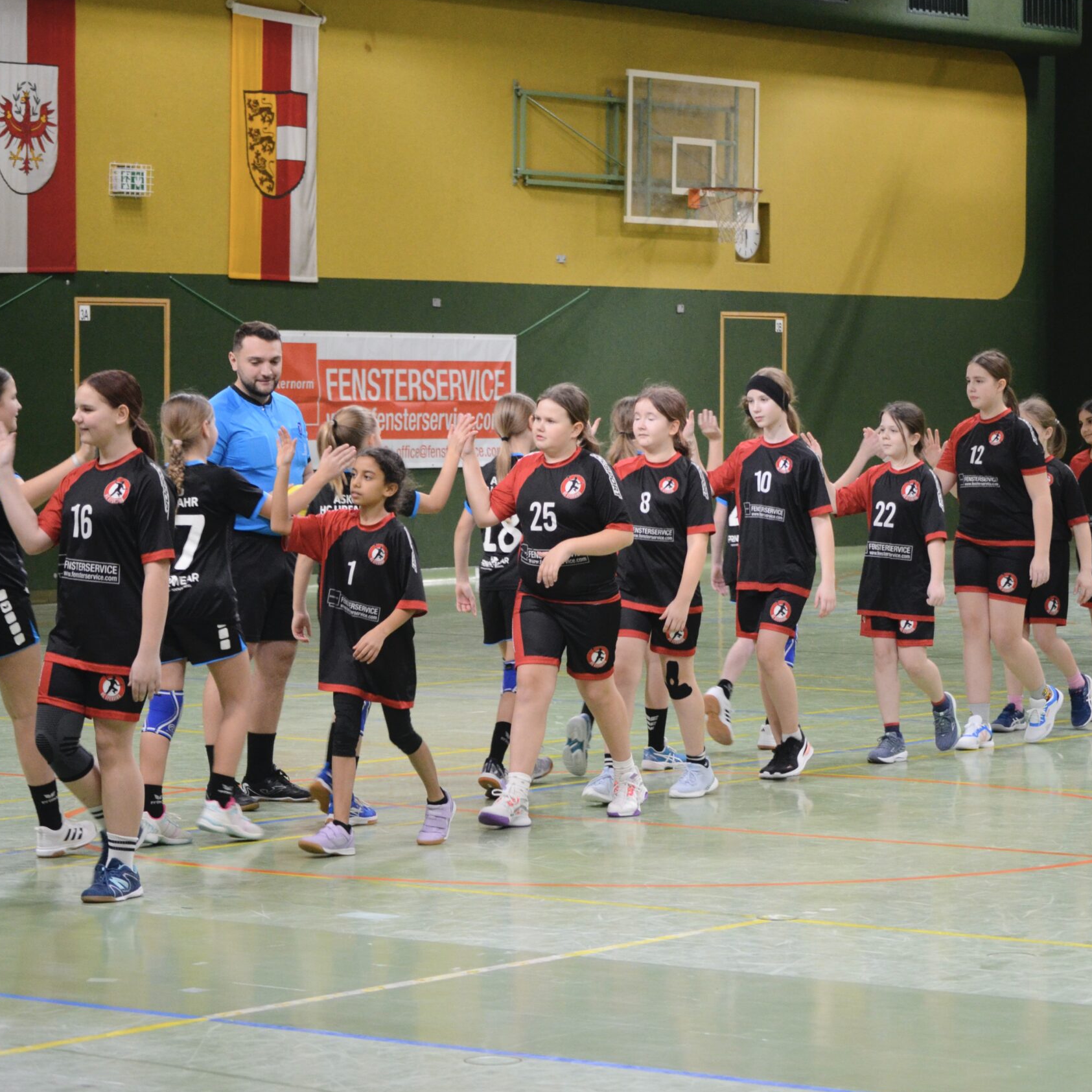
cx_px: 731
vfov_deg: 15.0
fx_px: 4140
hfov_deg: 15.0
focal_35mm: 116
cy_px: 546
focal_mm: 60
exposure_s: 1/200
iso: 1600
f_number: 4.2
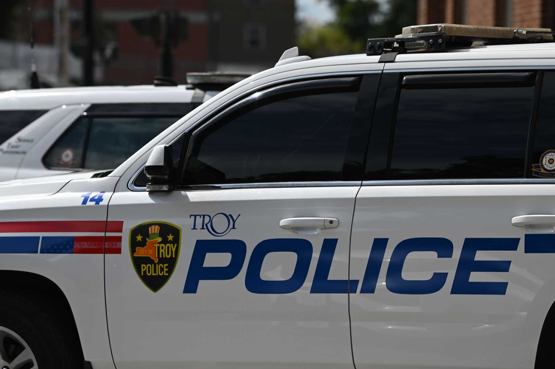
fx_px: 2773
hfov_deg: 11.4
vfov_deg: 7.6
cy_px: 162
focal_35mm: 180
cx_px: 278
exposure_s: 1/8000
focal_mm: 150
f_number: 4
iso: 320
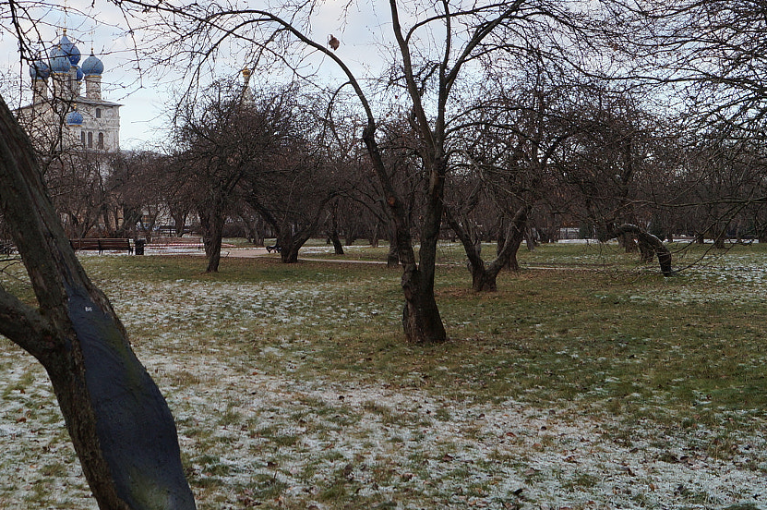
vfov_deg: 25.8
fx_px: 1107
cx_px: 234
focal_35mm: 52
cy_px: 174
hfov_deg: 37.7
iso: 100
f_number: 5.6
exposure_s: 1/80
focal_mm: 18
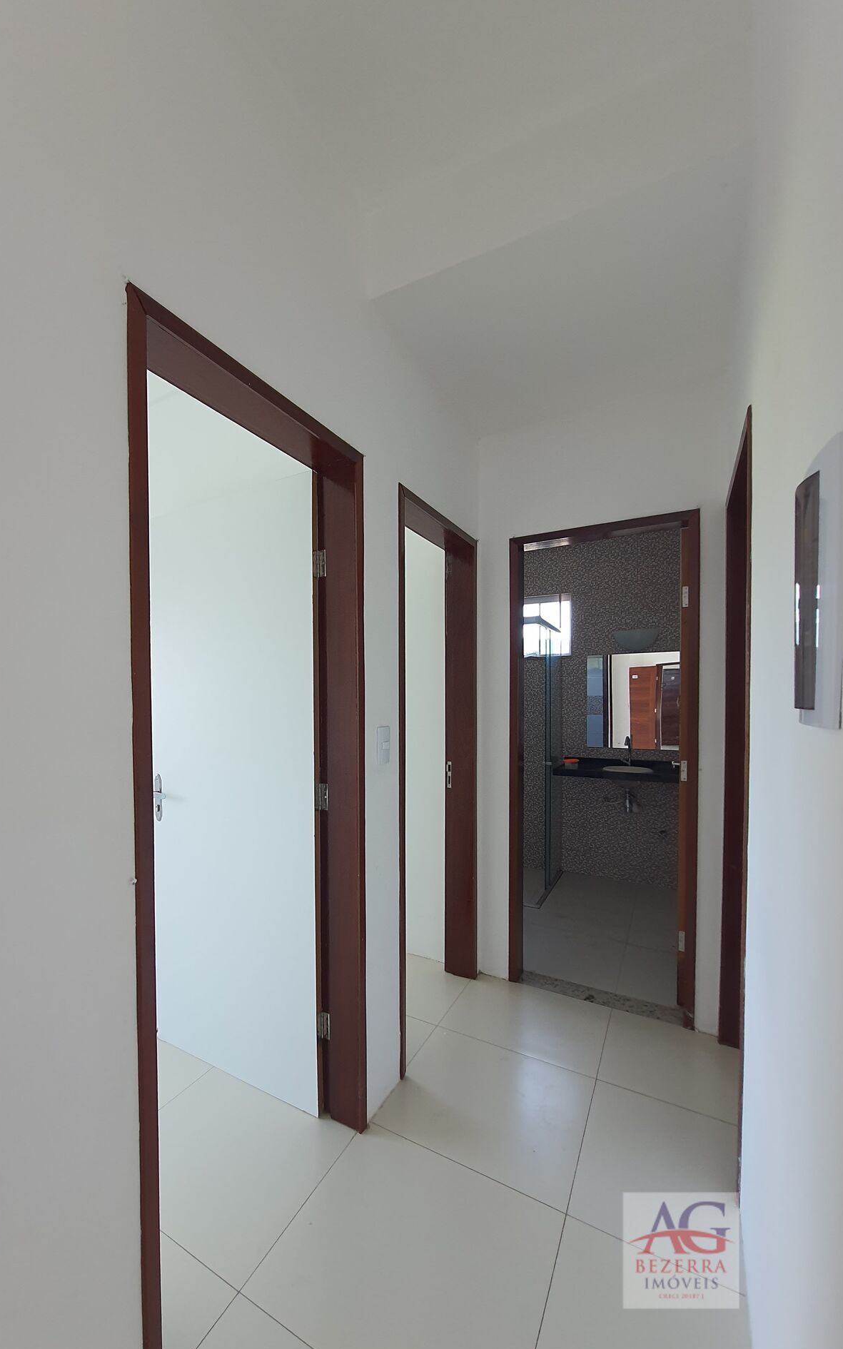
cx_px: 333
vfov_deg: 105.3
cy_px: 684
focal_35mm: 14
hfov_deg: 77.6
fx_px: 515
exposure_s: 1/60
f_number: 2.2
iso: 80
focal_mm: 1.74
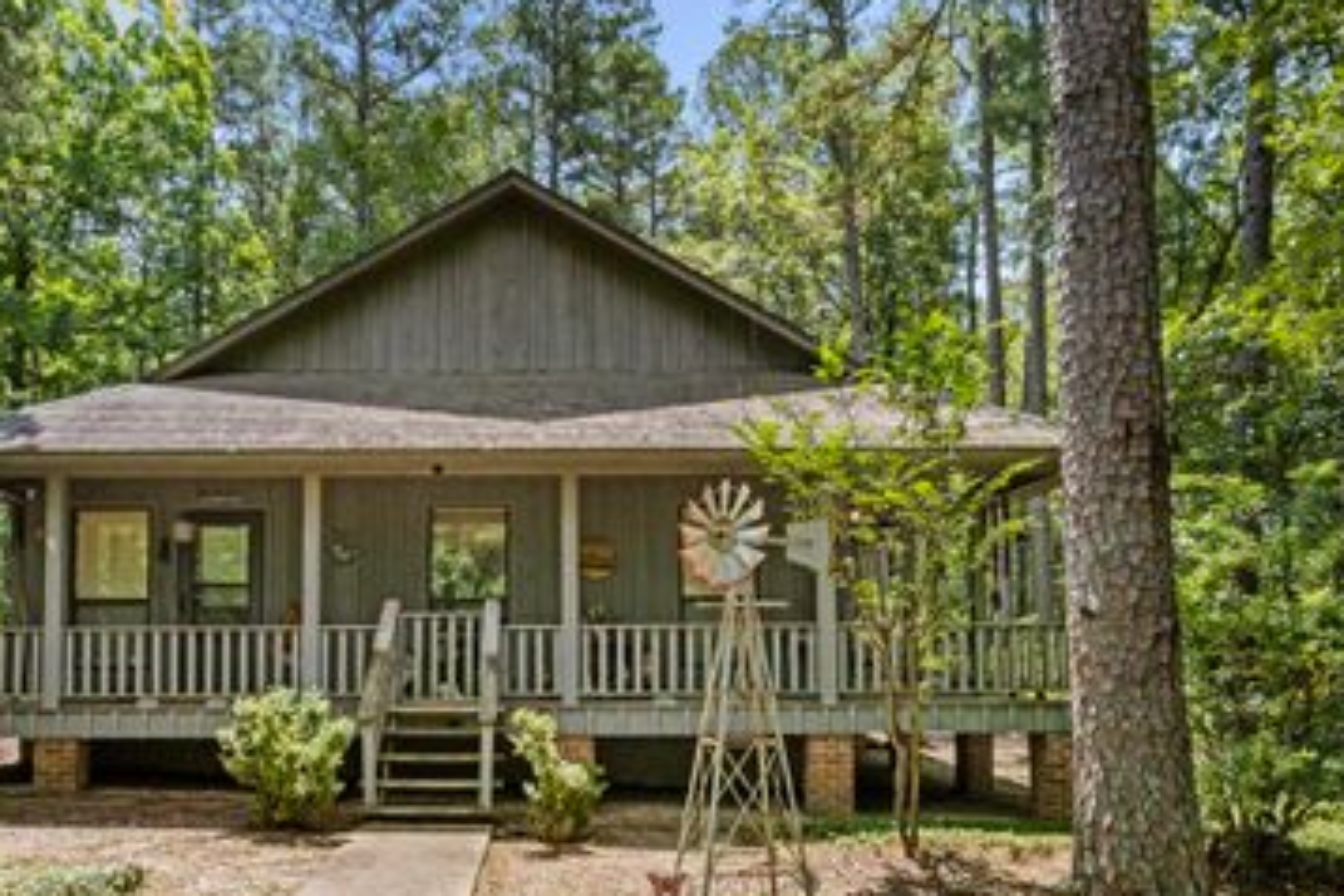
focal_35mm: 28
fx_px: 1045
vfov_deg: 45.6
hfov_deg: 65.1
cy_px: 604
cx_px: 565
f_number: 8
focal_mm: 13.2
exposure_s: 1/125
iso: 400
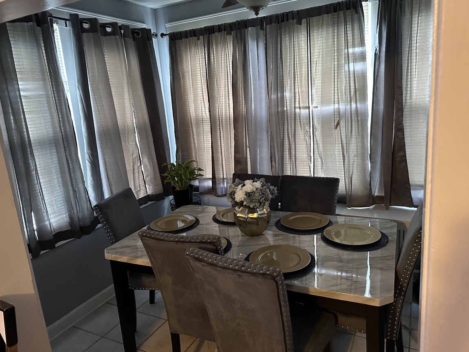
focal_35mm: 25
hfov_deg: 69.4
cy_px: 174
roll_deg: +5.2
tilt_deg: -11.2
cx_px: 238
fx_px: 339
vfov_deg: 54.9
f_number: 1.78
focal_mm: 6.86
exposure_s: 1/40
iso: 800
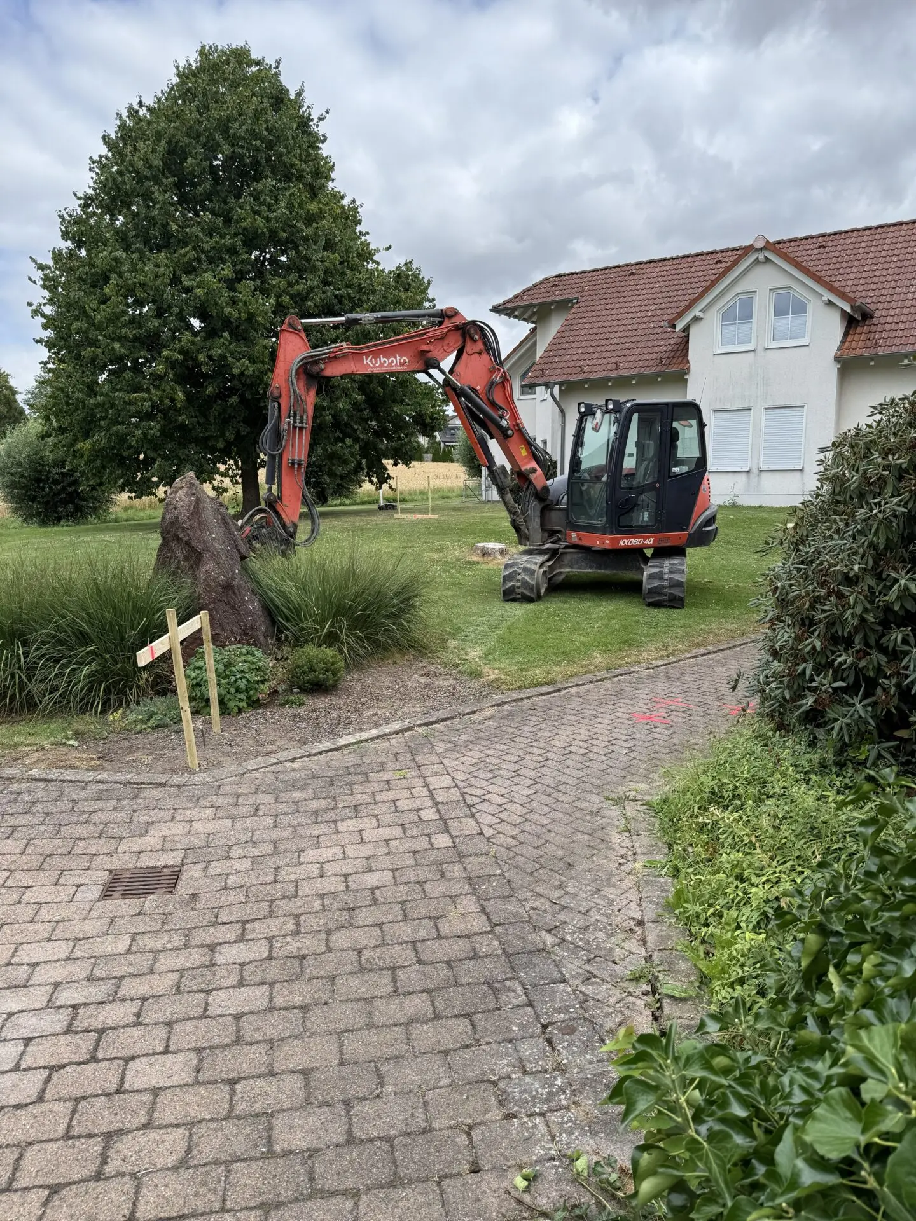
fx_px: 847
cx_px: 458
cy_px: 610
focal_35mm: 24
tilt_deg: -8.5
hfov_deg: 56.8
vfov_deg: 71.6
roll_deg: -0.2
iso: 80
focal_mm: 6.76
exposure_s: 1/2110
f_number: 1.78
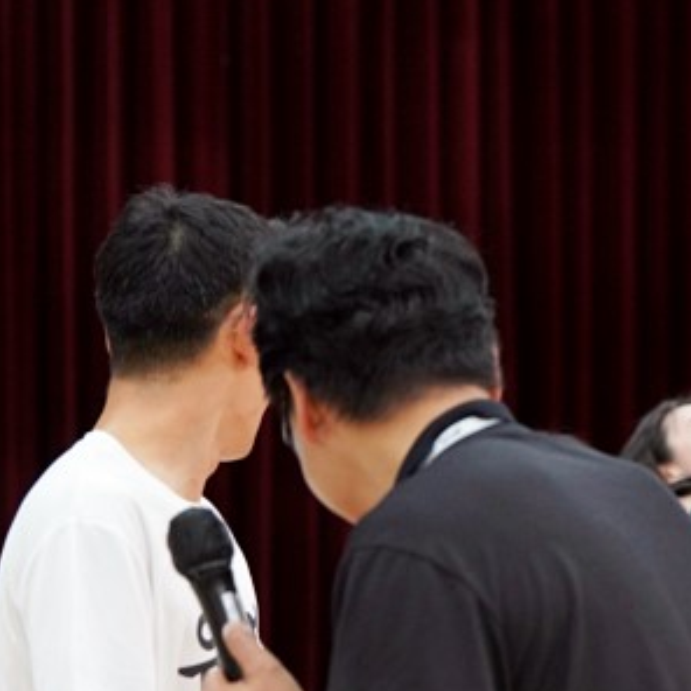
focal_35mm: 181
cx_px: 822
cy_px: 675
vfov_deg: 9.6
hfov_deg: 9.5
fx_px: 4088
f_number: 3.2
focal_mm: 70
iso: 1600
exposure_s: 1/160
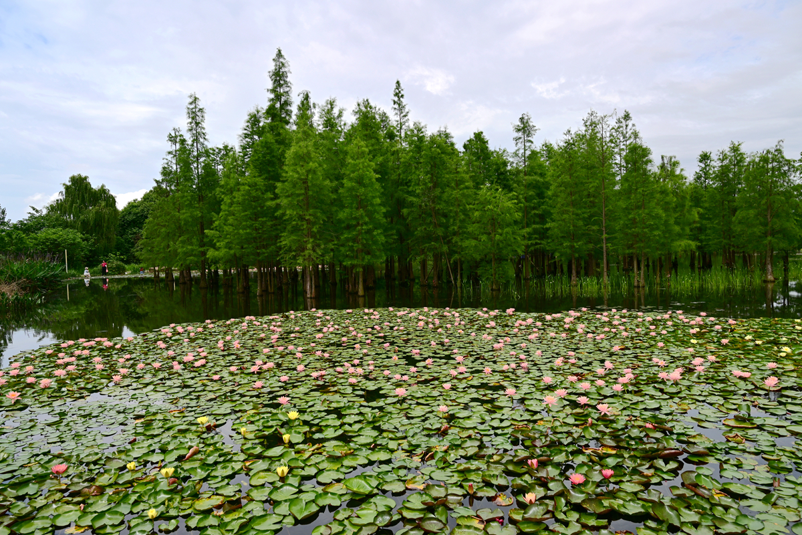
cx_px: 401
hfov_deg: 73.7
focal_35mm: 24
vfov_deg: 53.1
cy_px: 268
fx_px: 535
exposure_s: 1/320
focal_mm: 24
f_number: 8
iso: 100
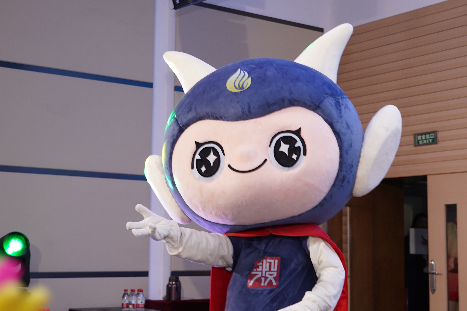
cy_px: 156
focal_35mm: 61
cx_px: 234
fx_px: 791
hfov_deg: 32.9
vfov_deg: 22.3
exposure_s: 1/100
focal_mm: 41
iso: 500
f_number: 4
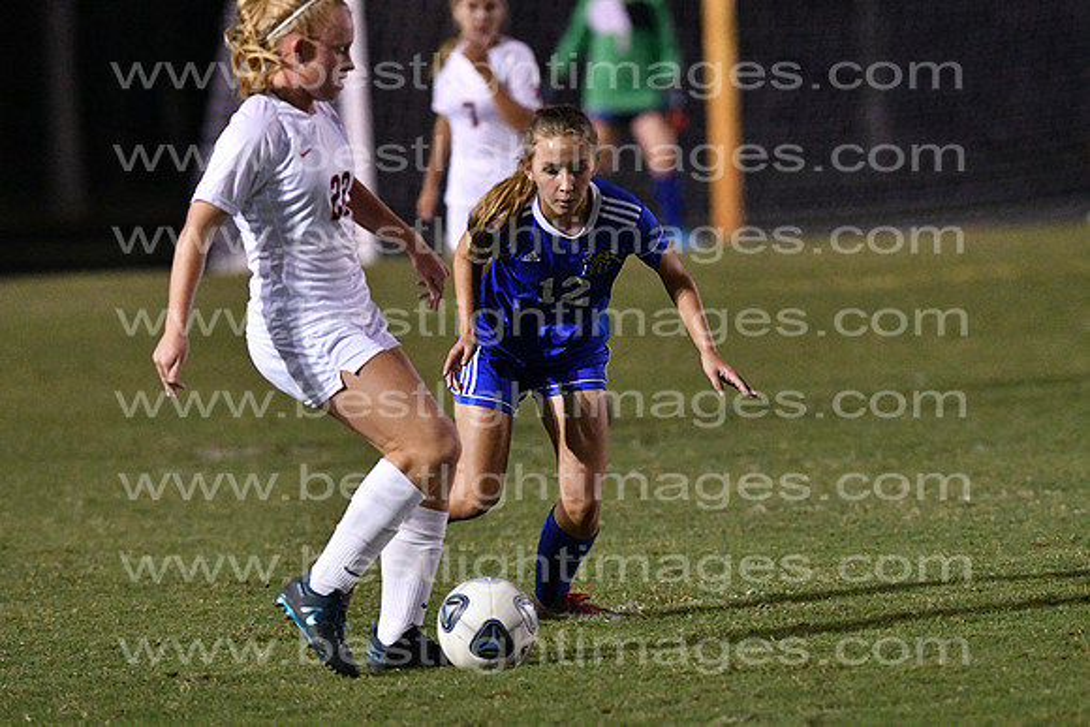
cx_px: 545
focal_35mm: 450
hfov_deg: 4.6
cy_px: 364
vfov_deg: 3.1
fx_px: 13628
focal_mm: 300
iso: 10000
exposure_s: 1/640
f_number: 3.5
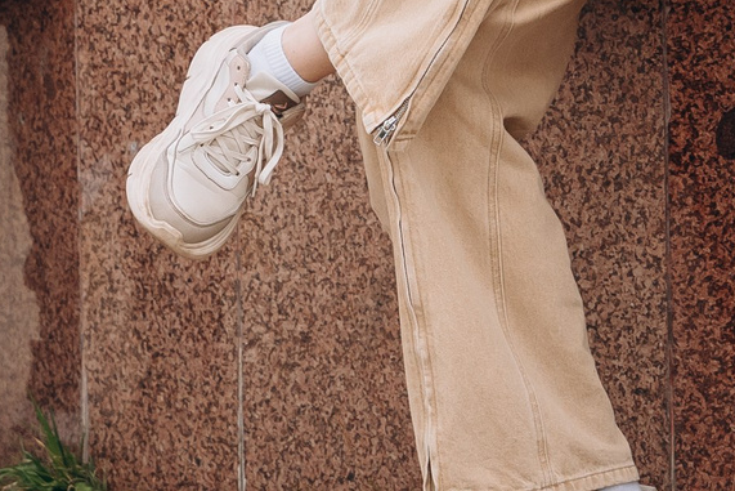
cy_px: -293
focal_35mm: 485
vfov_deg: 2.8
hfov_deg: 4.2
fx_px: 9904
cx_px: 671
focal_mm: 102
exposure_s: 1/800
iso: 400
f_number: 4
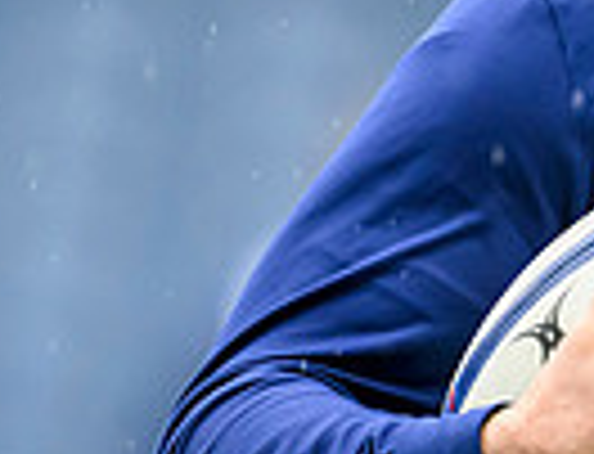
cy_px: 292
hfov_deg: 0.7
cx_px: 889
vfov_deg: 0.6
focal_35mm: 2706
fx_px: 46774
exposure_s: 1/1000
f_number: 4
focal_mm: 560
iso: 3200
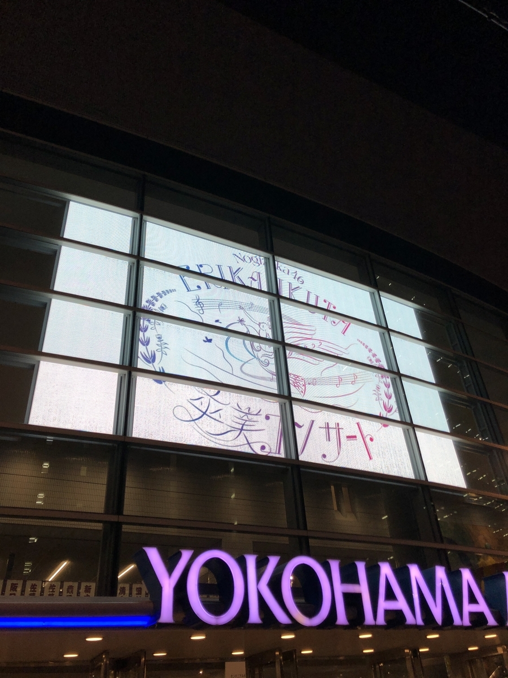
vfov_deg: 63.4
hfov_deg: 49.7
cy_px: 339
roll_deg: +2.9
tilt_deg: +32.1
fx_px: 548
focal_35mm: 28
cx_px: 254
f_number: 1.8
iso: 32
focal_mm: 4
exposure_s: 1/100
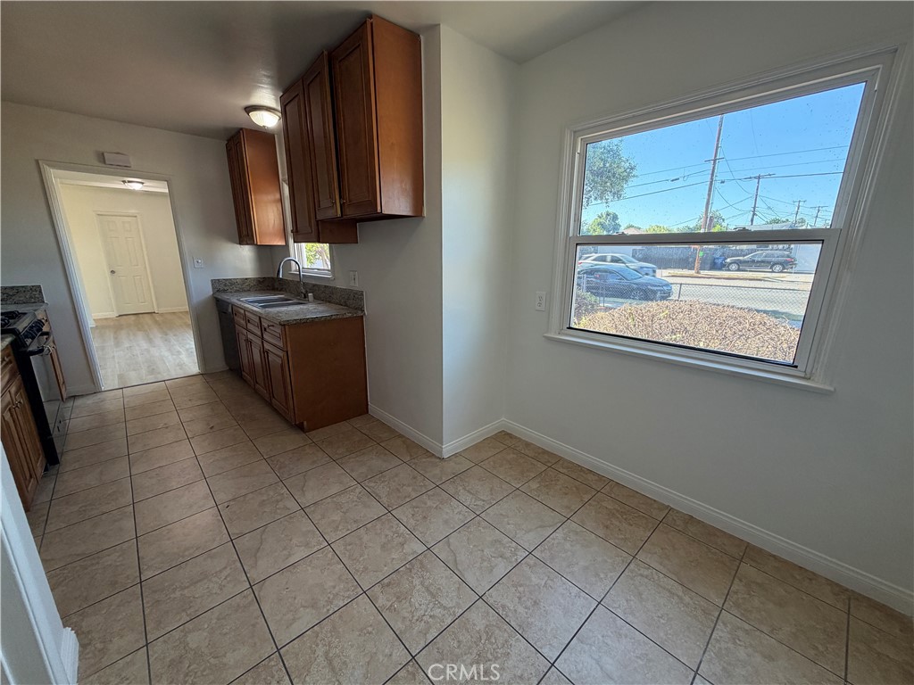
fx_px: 370
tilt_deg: -14.1
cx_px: 457
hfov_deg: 102.1
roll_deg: -0.3
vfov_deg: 85.7
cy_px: 342
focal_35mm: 14
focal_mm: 2.22
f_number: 2.2
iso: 125
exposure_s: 1/120
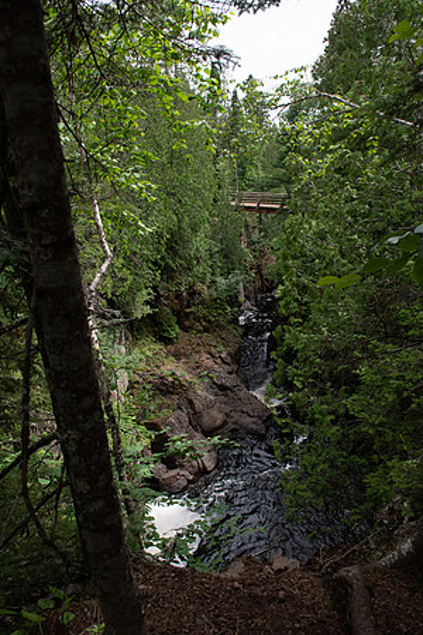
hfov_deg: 50.4
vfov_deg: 70.4
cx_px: 212
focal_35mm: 26
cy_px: 318
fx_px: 449
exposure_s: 1/640
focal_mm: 17
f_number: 7.1
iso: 400
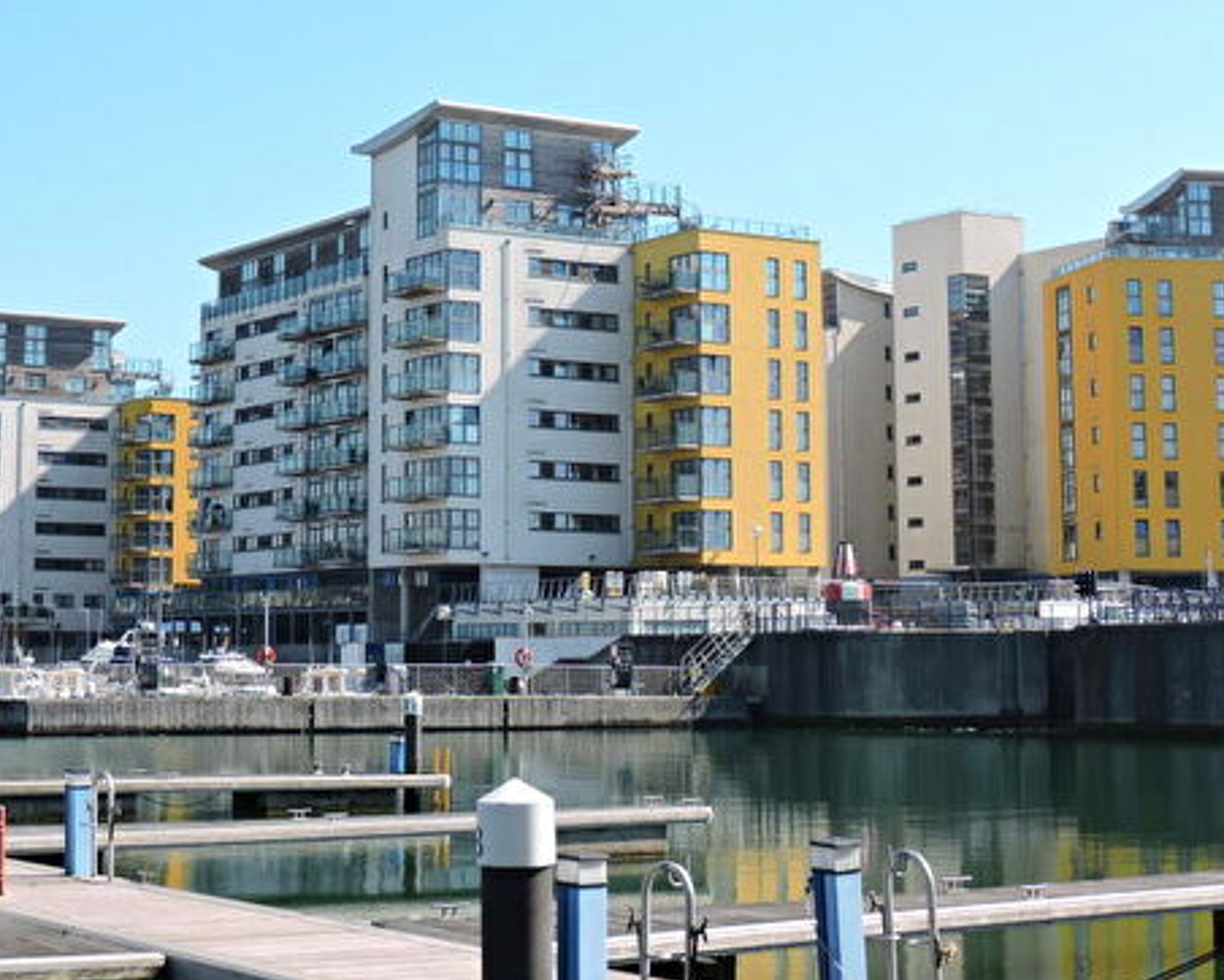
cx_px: 487
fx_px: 2573
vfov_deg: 21.5
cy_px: 294
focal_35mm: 71
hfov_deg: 26.7
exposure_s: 1/640
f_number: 3.5
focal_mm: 8.4
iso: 100
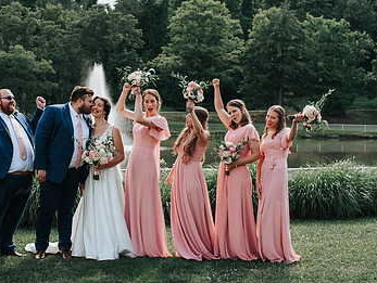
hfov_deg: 30.3
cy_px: 113
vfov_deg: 23.3
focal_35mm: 63
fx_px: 687
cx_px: 101
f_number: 3.2
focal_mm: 35
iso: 125
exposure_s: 1/640
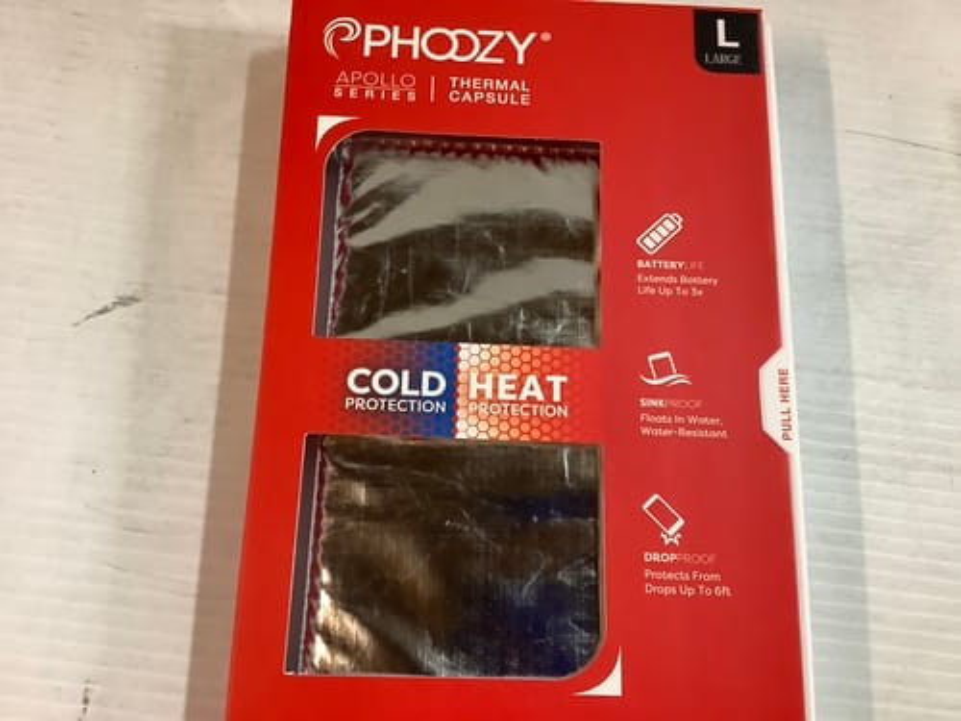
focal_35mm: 31
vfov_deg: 45.4
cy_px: 360
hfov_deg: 58.4
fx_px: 861
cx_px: 480
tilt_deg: -73.3
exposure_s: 1/50
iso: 200
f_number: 2.4
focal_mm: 3.3
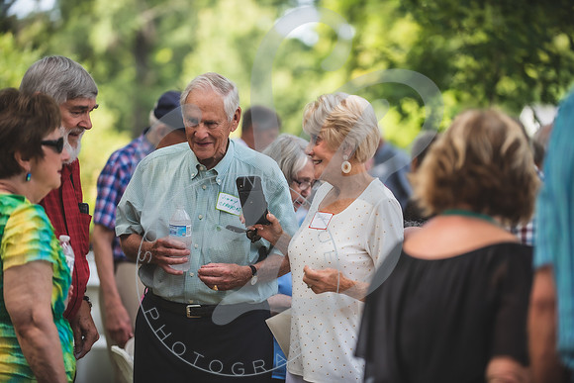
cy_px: 192
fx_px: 2153
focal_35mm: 135
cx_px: 287
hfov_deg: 15.2
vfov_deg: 10.2
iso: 250
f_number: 2.8
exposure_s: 1/400
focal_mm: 135
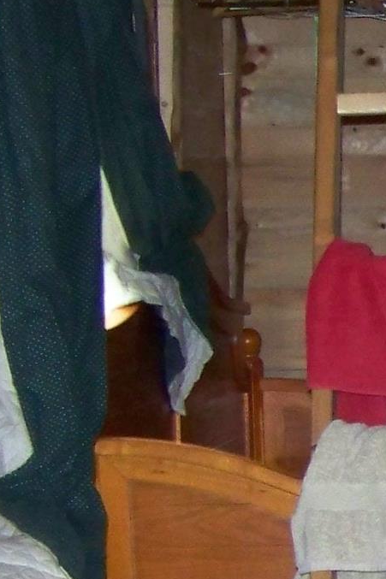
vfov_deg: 12.0
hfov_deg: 7.2
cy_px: 496
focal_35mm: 170
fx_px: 2735
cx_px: 1142
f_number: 2.8
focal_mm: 5.85
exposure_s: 1/30
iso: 200
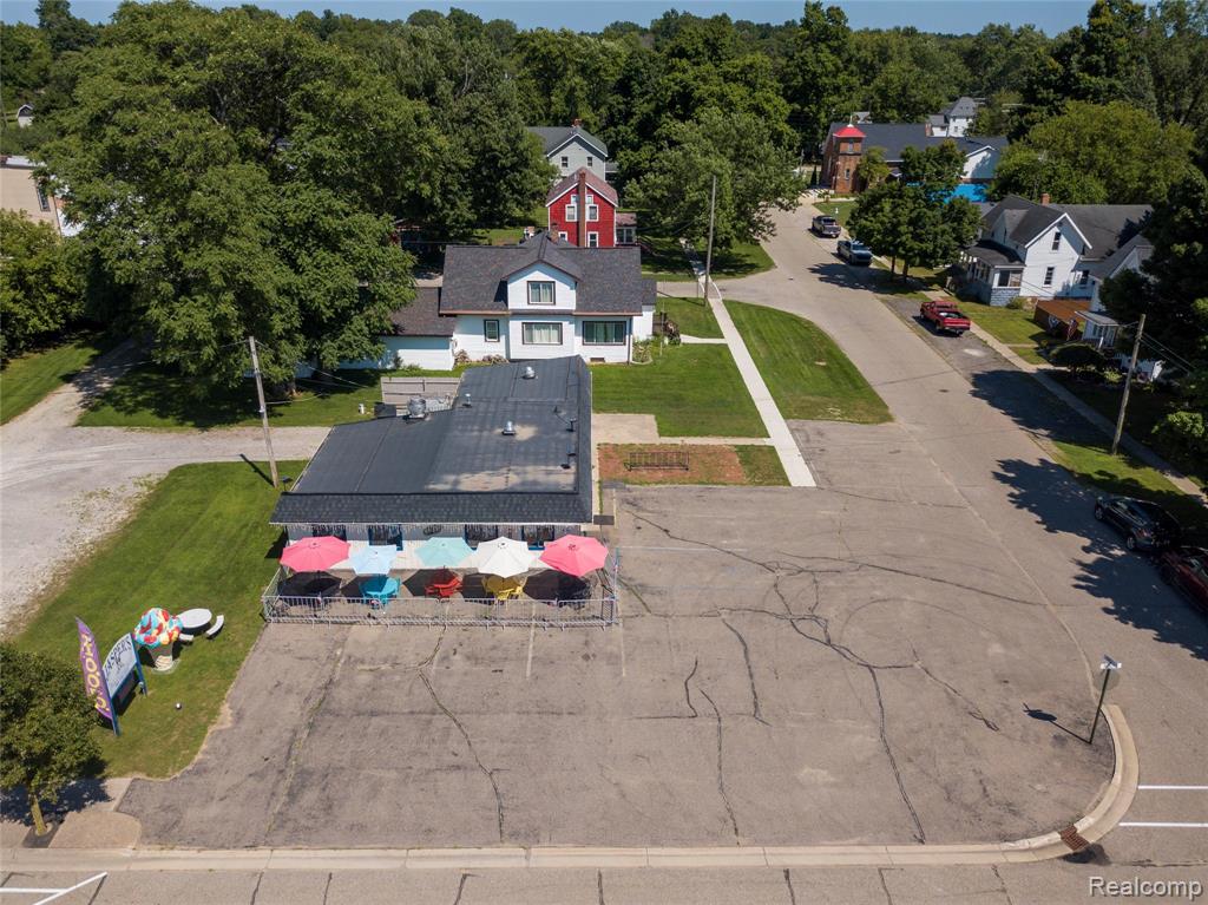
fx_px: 907
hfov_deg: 67.3
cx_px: 604
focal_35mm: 26
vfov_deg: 53.0
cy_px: 452
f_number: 2.2
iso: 100
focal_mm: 4.73
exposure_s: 1/1250
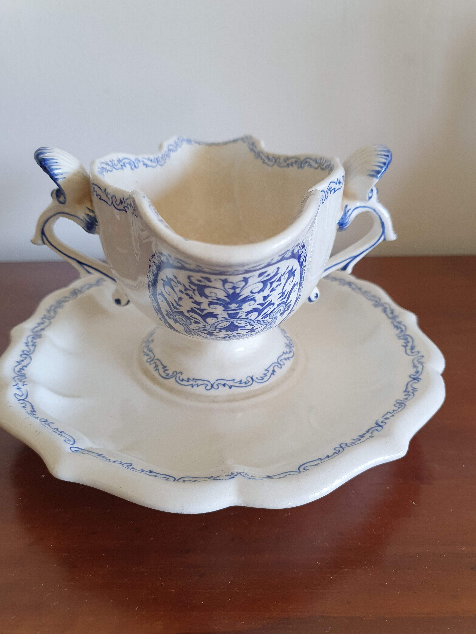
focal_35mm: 26
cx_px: 238
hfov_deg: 53.1
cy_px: 317
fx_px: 477
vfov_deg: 67.3
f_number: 2.4
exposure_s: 1/100
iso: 80
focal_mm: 4.32
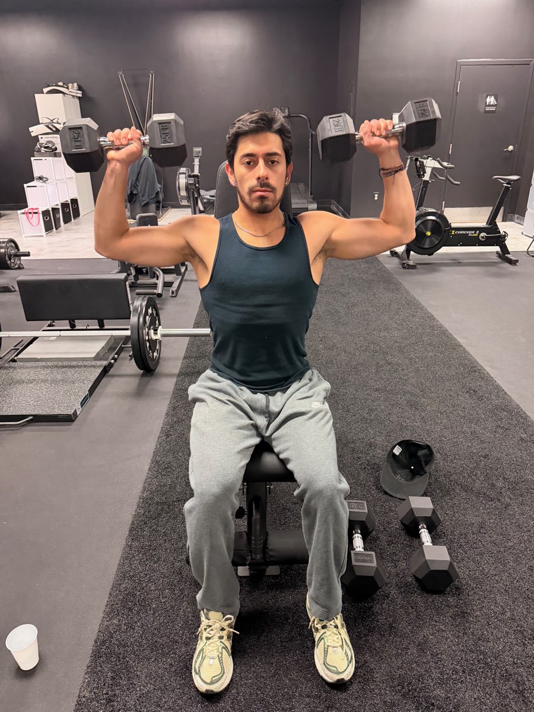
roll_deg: +0.0
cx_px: 267
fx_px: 494
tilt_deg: -25.1
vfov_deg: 71.6
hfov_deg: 56.8
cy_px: 356
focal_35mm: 24
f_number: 1.78
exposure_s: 1/60
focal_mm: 6.76
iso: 640
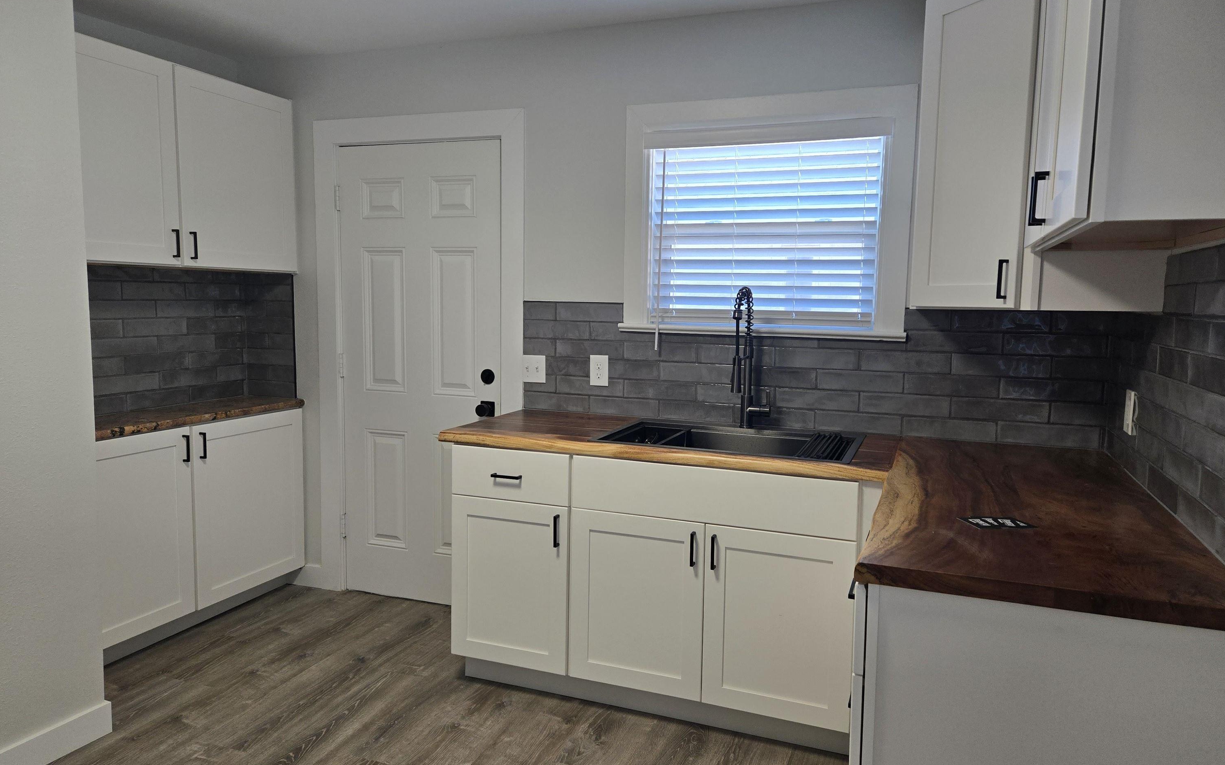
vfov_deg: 49.3
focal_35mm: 25
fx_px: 835
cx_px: 614
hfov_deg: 72.6
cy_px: 381
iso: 80
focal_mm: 5.4
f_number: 1.8
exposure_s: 1/180
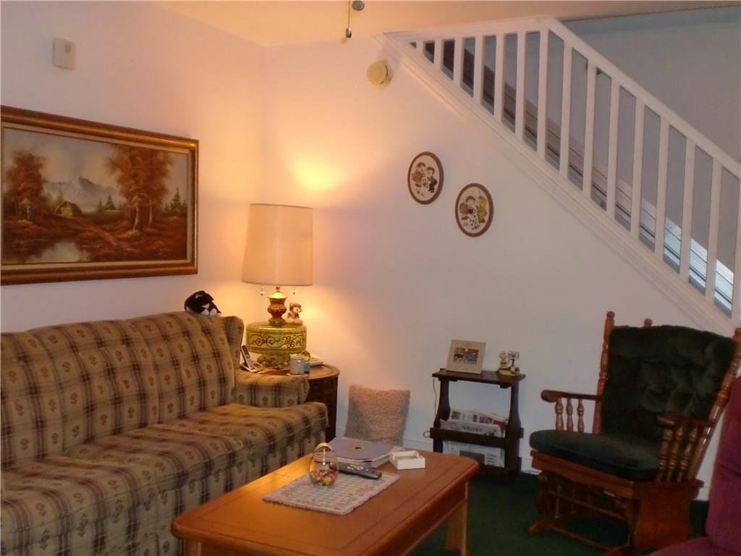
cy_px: 278
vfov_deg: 40.7
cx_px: 370
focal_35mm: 35
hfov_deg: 52.6
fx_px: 749
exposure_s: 1/60
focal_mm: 6.3
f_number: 3.1
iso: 400
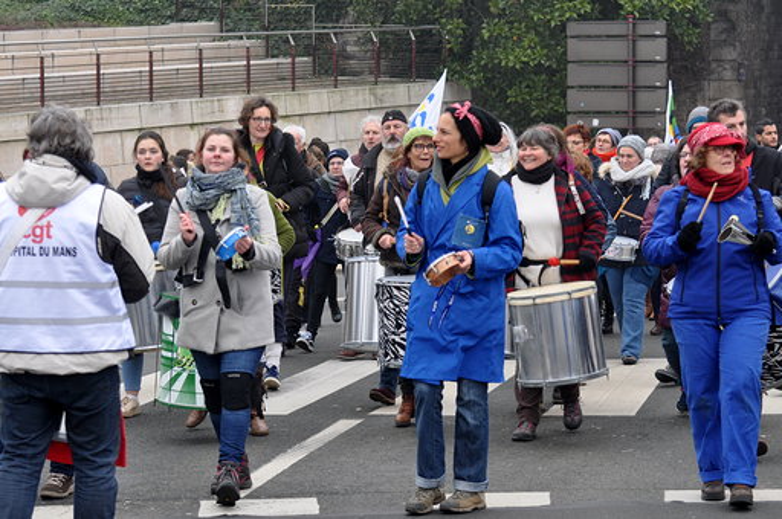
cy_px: 260
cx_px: 391
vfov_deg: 13.0
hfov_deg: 19.5
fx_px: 2278
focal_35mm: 105
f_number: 4.5
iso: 640
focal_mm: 70
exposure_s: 1/250
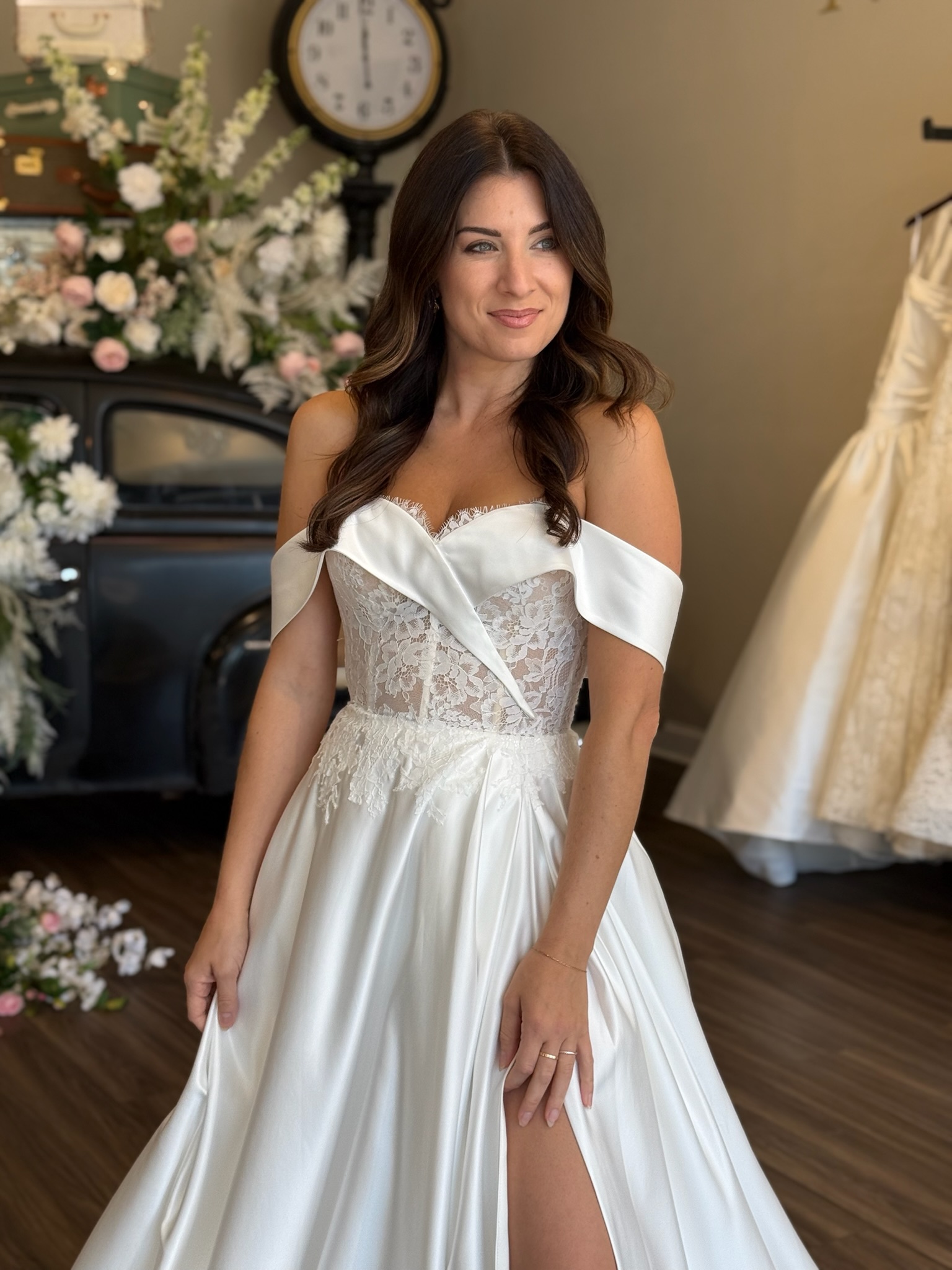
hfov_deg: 30.3
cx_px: 476
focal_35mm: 48
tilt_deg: -7.7
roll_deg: -0.7
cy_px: 635
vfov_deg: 39.7
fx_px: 1760
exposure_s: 1/469
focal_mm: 6.76
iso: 80
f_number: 1.78
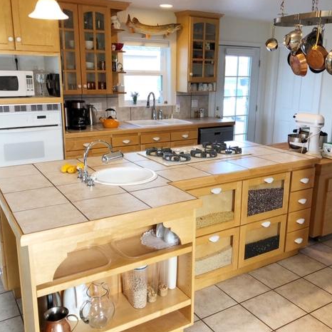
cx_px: 180
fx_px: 369
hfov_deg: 48.4
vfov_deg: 48.5
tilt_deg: -14.6
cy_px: 165
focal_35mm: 34
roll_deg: -0.5
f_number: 1.8
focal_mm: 3.99
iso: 32
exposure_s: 1/30
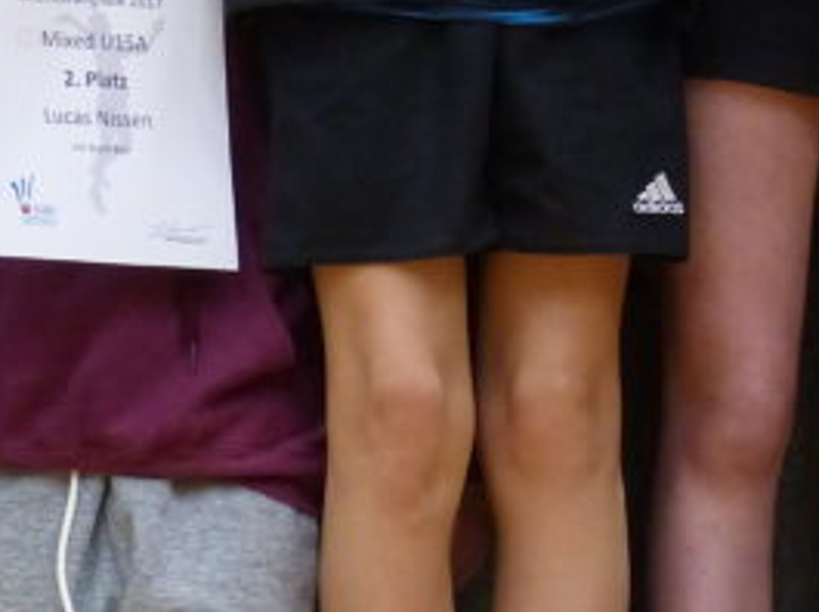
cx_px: 760
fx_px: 9782
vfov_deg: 3.6
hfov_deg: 4.8
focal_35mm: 414
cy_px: -266
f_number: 2.8
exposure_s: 1/60
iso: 400
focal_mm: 19.2
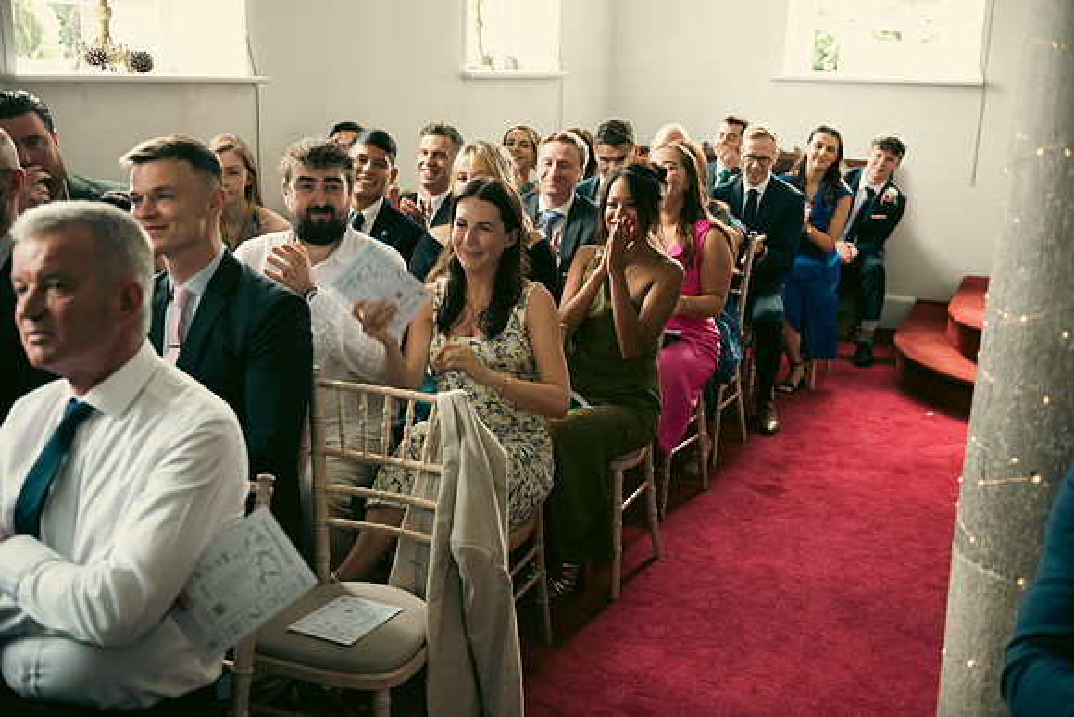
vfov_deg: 30.5
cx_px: 537
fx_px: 1313
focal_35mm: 44
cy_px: 358
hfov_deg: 44.5
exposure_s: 1/160
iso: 800
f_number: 3.5
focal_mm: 44
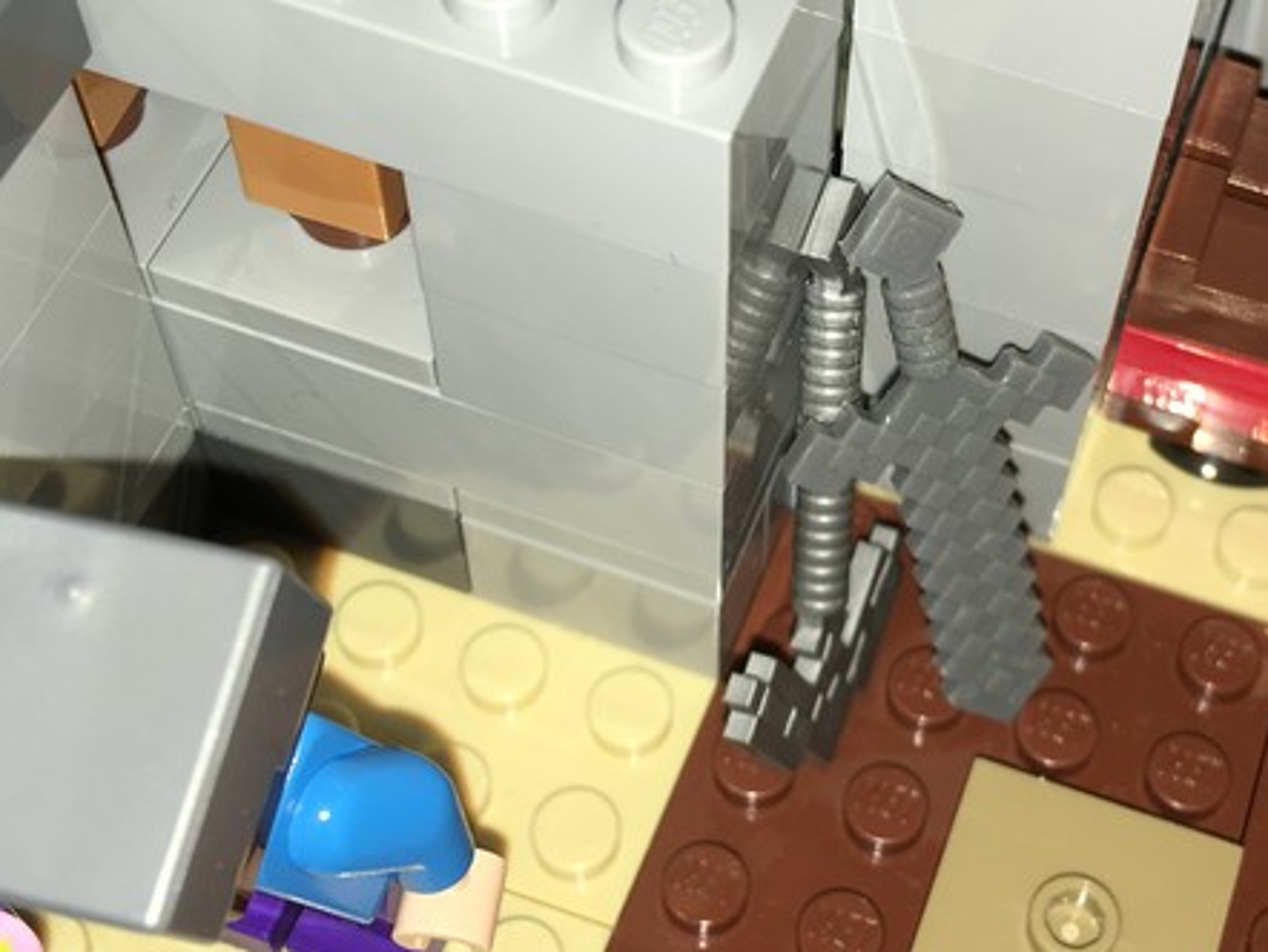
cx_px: 866
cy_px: 348
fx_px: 2162
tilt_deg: -57.8
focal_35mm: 59
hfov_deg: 32.4
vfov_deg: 24.8
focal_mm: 4.15
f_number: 2.2
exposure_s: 1/182
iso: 25
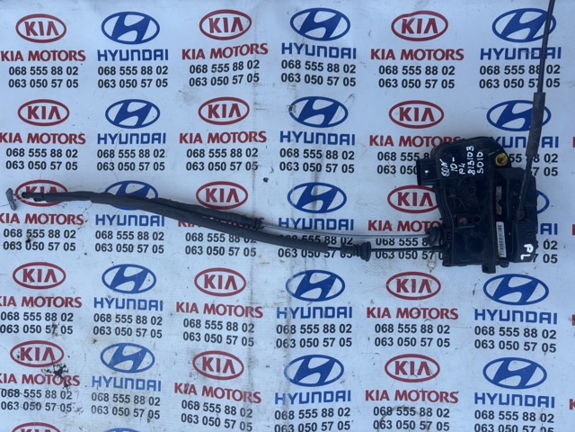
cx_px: 288
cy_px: 216
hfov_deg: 67.3
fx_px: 432
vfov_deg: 53.1
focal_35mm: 26
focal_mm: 5.96
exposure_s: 1/531
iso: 50
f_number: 1.6
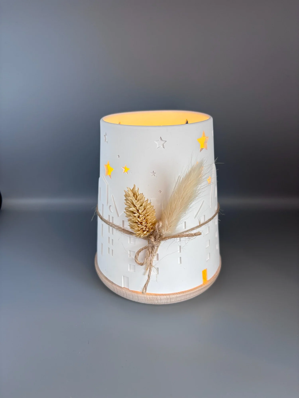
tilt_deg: -24.3
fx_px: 299
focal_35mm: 26
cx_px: 150
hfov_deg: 53.1
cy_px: 199
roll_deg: +0.2
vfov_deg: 67.3
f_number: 1.6
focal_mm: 5.96
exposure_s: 1/100
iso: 100
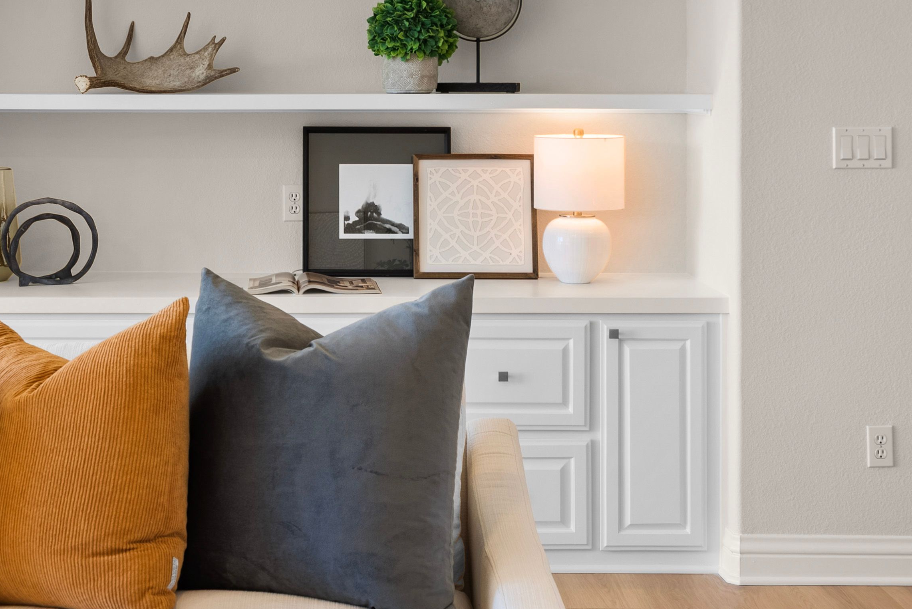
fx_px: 1648
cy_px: 60
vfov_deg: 20.5
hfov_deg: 30.7
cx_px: 294
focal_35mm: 65
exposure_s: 1/50
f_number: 8
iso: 100
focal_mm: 35
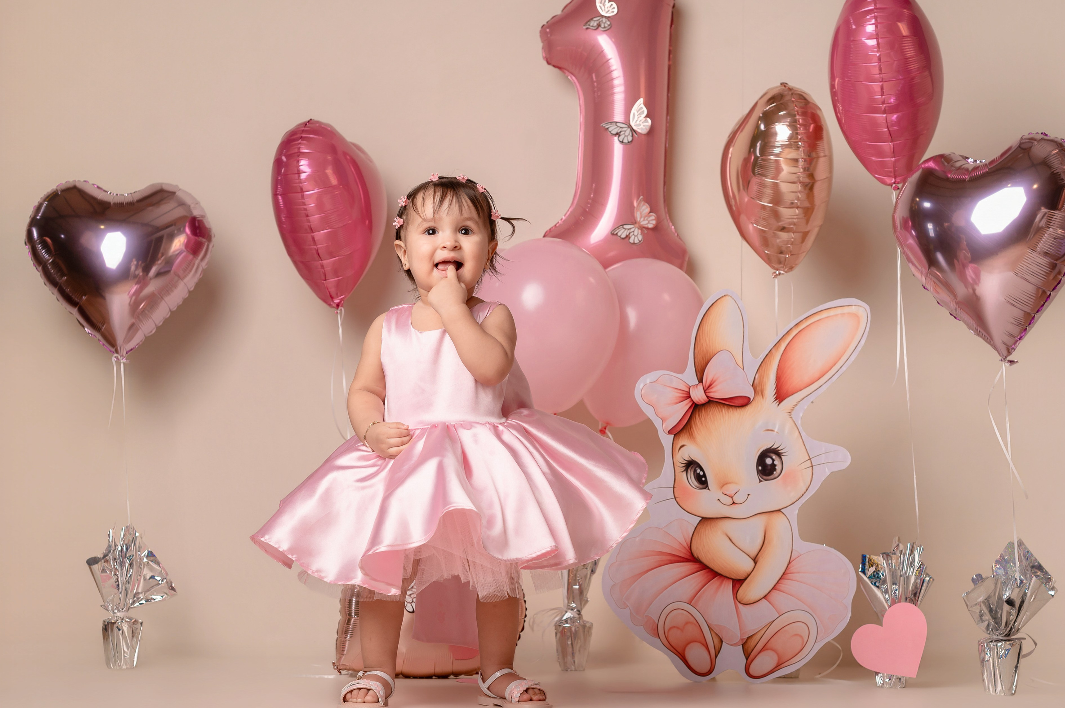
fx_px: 1596
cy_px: 354
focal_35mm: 54
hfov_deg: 36.9
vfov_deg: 25.0
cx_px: 571
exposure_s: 1/100
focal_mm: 50
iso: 320
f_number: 5.6
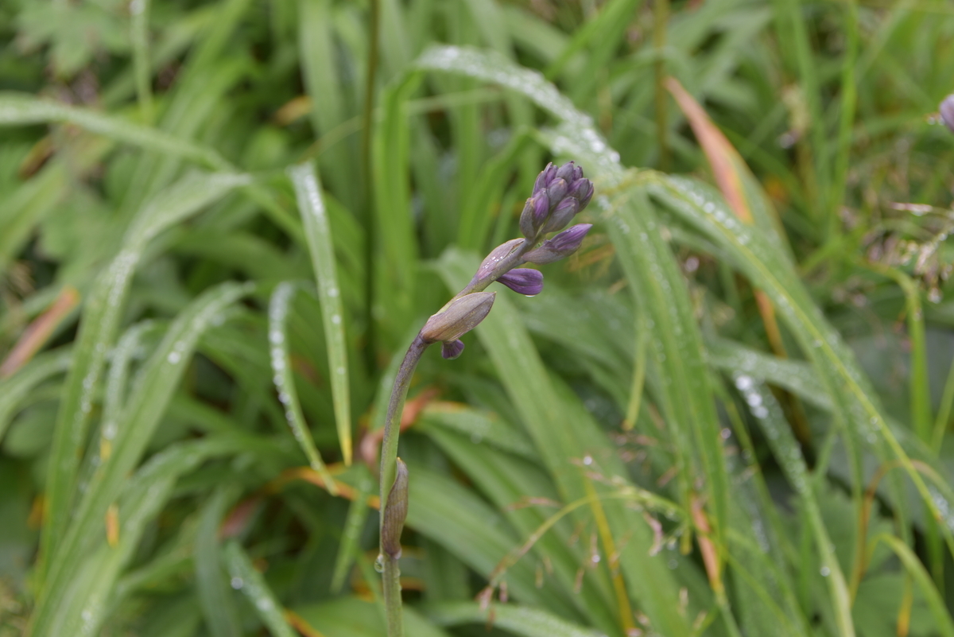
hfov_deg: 29.9
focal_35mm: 68
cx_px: 477
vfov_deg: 20.2
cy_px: 318
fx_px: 1789
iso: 125
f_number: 5.6
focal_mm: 45
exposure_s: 1/125
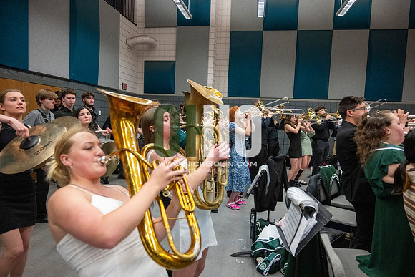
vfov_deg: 53.2
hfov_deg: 73.7
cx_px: 208
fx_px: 277
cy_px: 138
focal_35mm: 24
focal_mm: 24
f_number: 4
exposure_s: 1/500
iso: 10000
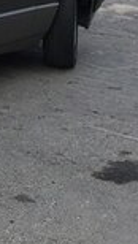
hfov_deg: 8.1
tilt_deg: -7.1
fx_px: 875
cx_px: -222
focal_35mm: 135
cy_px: -25
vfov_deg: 15.5
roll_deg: -1.7
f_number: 2.2
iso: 25
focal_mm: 4.15
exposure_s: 1/1099
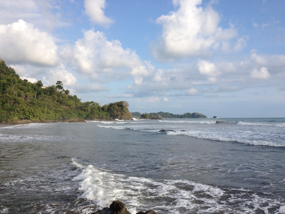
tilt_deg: -1.2
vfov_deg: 40.7
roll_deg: +0.8
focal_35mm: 35
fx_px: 288
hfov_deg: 52.6
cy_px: 107
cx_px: 142
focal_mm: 4.28
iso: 50
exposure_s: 1/1783
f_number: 2.4
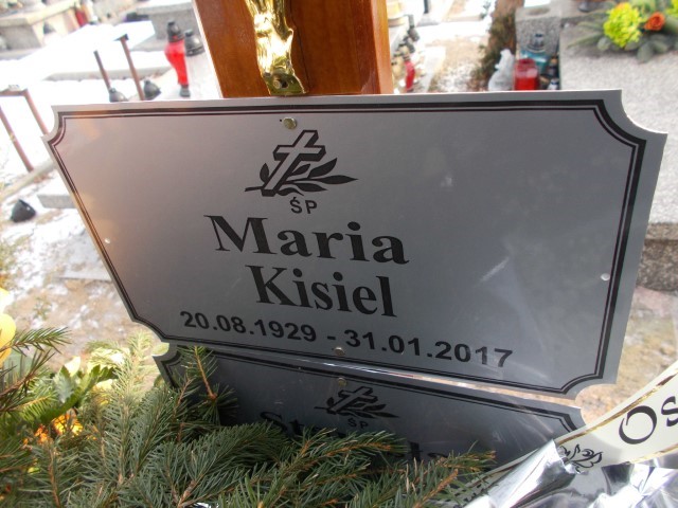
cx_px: 339
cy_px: 254
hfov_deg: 60.0
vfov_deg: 46.8
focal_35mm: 30
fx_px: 588
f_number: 3.4
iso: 80
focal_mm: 5.3
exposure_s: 1/100
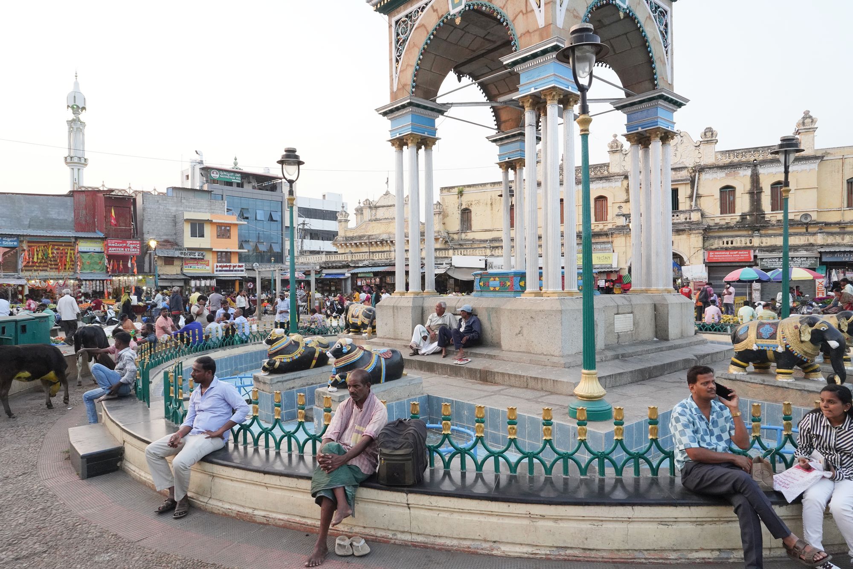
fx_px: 569
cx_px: 426
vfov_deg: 53.1
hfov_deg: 73.7
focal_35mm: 24
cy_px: 284
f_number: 16
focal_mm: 24
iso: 3200
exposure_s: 1/80
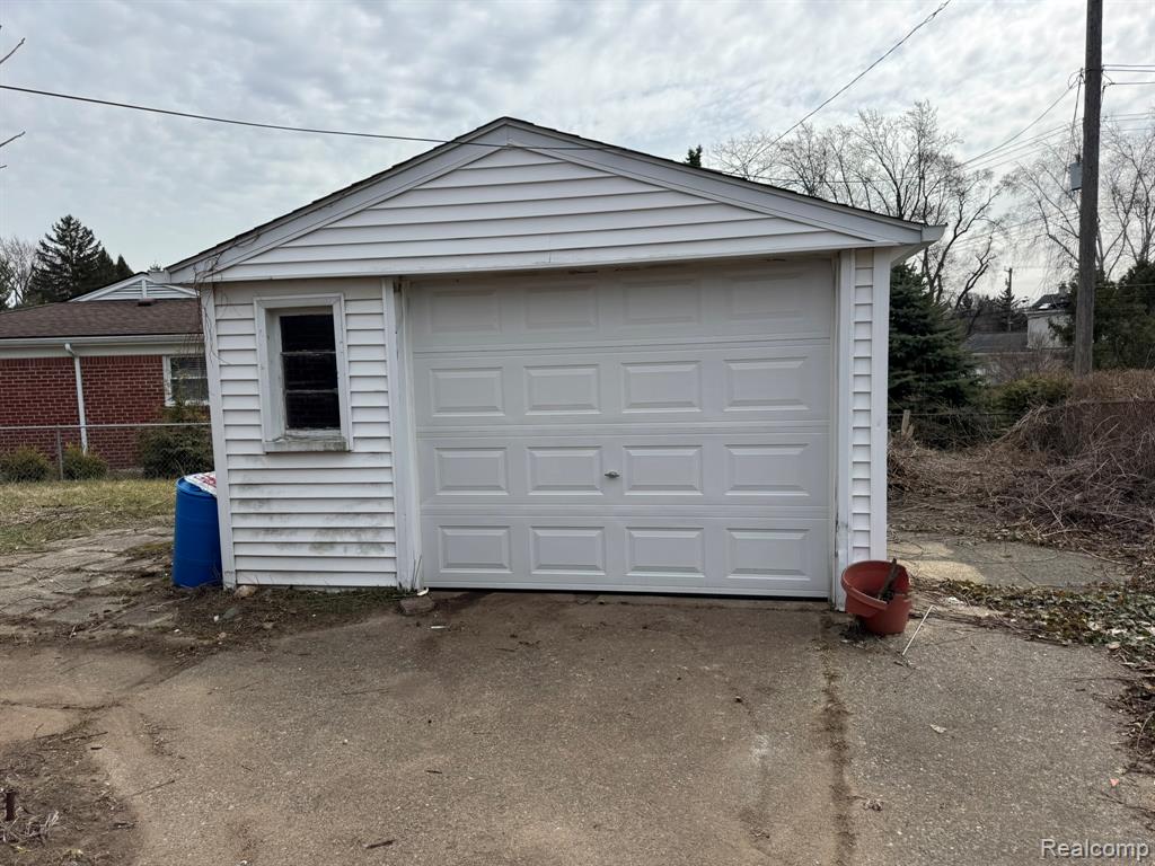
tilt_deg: -7.3
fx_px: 801
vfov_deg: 56.8
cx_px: 578
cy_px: 433
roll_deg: +2.1
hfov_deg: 71.6
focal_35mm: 24
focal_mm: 6.76
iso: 80
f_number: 1.78
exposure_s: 1/5348
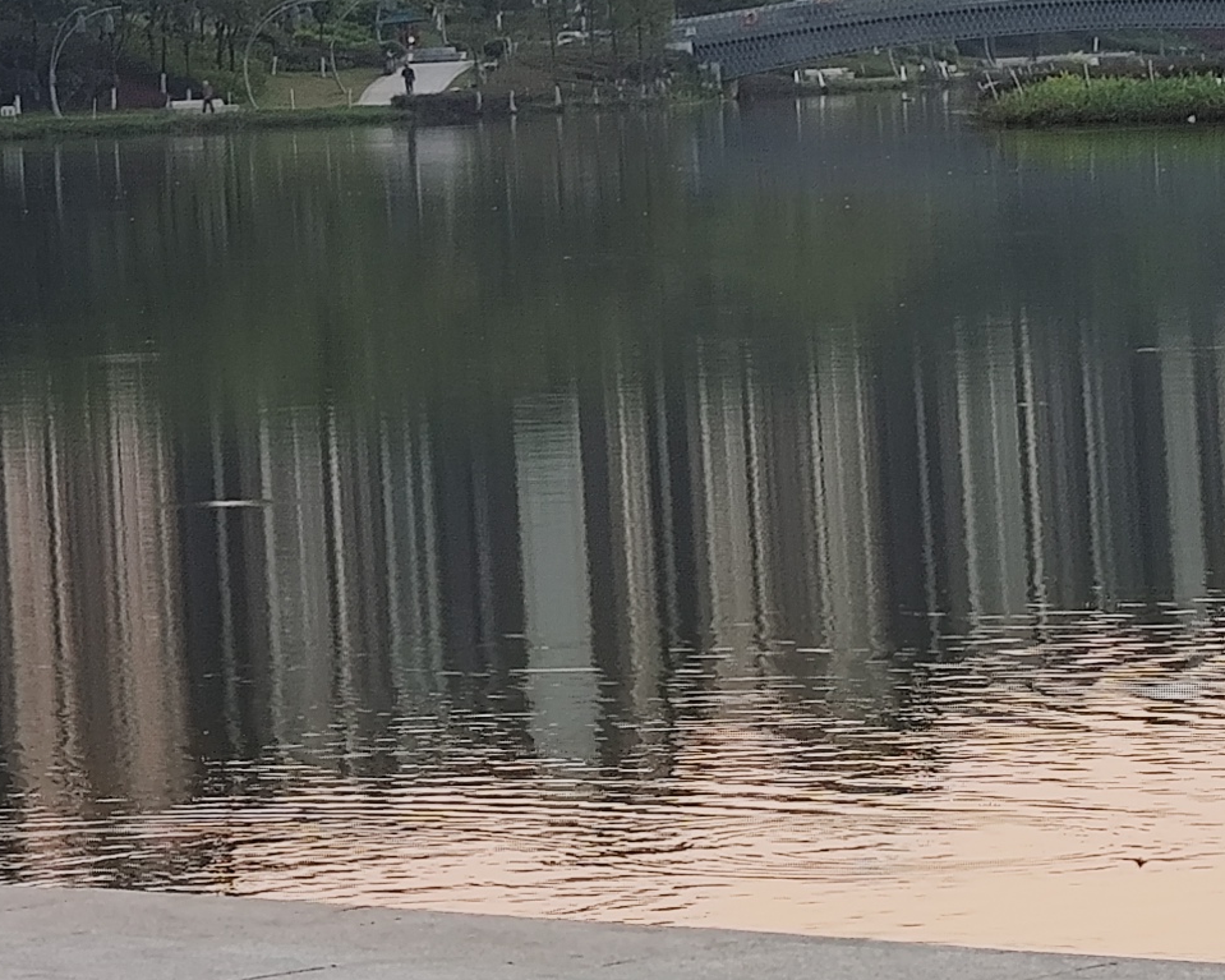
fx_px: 6924
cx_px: -967
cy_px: -128
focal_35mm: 191
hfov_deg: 9.6
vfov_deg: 8.0
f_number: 1.65
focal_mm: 6.14
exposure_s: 1/109
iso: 50
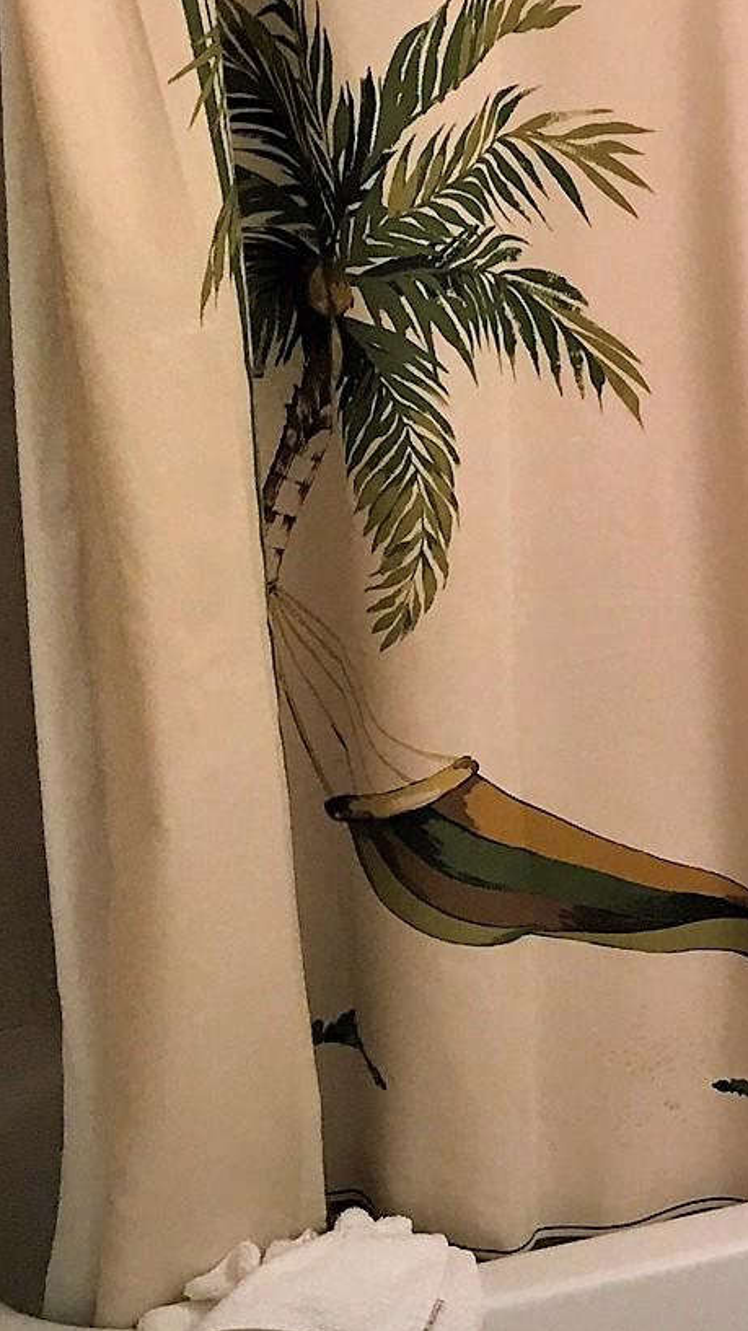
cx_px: 1406
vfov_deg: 27.1
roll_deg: -0.1
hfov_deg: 13.6
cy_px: 549
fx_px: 2753
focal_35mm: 78
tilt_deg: -14.5
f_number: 2.2
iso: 32
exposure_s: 1/15
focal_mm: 4.15
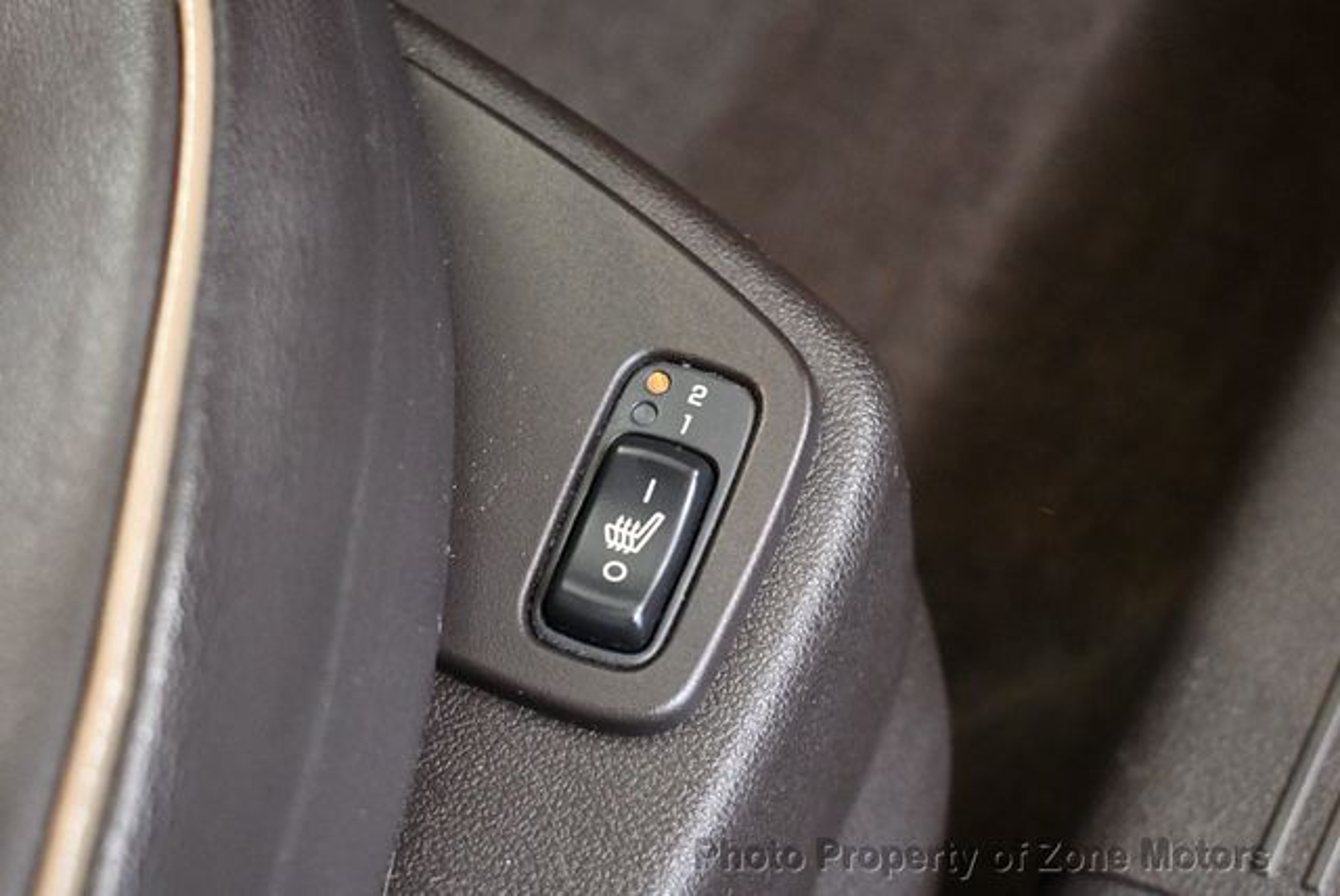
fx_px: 2831
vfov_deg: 18.0
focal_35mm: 76
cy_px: 448
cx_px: 670
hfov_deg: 26.6
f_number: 4.8
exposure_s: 1/60
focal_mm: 38
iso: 4500
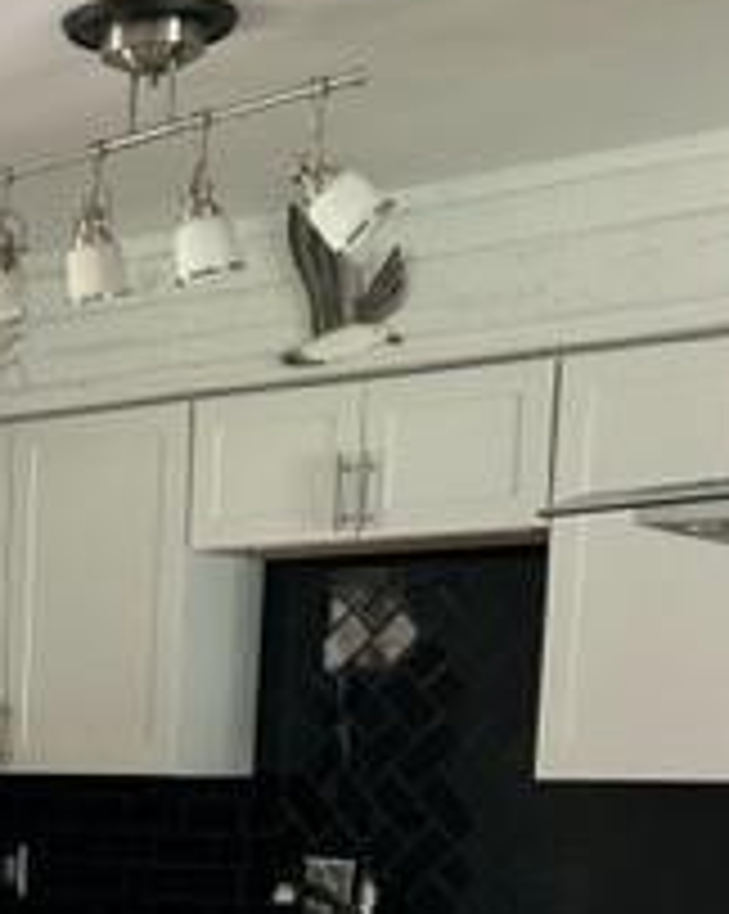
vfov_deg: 22.1
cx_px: -238
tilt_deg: -8.2
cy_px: 1085
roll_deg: -0.9
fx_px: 2161
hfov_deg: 17.8
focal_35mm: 80
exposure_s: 1/115
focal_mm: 5.7
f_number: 1.5
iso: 125
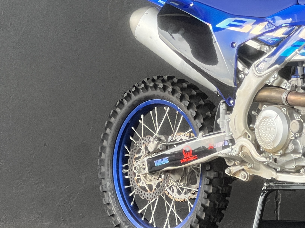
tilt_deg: -2.6
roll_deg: -0.2
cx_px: 324
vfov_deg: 7.9
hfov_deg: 10.4
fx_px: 1665
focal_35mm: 189
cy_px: 90
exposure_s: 1/99
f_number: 2.8
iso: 125
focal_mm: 9
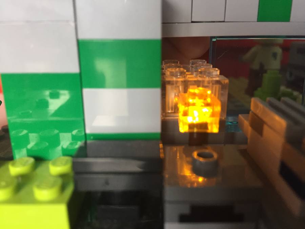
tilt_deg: -18.5
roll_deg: +0.0
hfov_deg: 61.7
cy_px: 114
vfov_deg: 48.2
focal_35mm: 29
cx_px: 152
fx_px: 256
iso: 125
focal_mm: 4.15
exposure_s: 1/33
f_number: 2.2
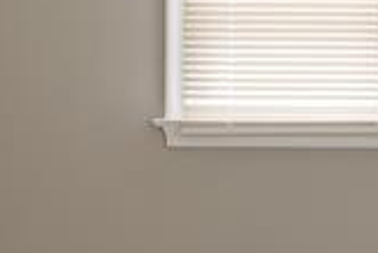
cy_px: 88
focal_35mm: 88
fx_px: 925
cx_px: 422
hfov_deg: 21.8
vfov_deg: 15.5
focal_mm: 14
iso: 250
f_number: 18
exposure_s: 1
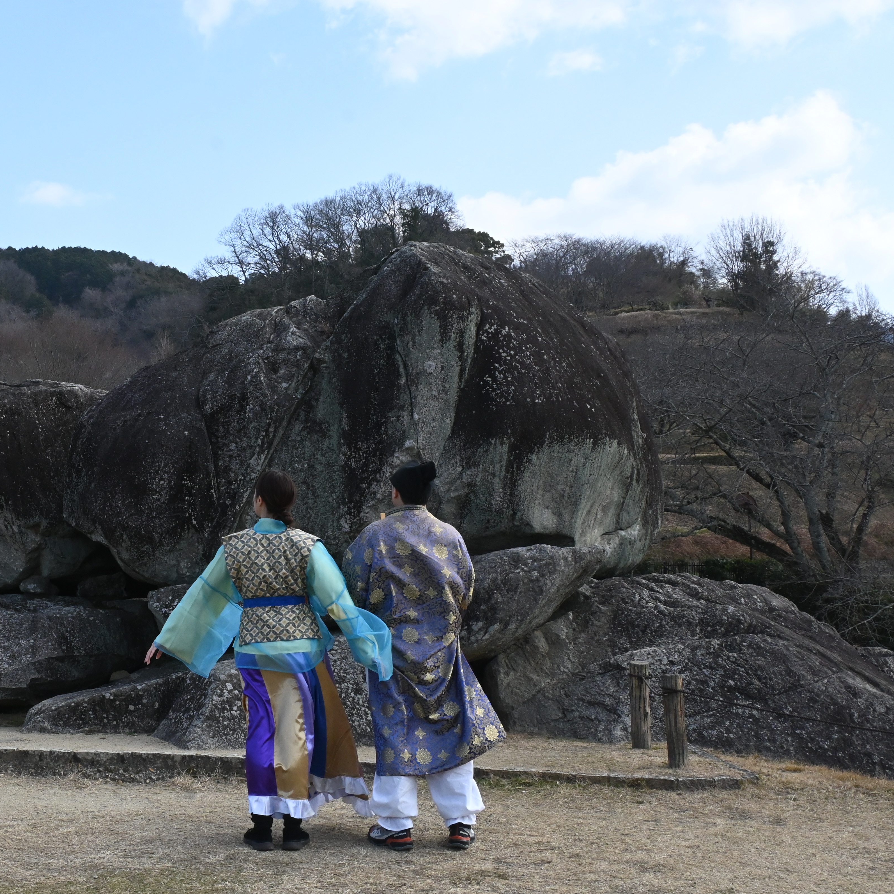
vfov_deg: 33.9
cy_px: 381
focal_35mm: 50
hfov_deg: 32.5
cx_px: 115
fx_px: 1464
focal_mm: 22.5
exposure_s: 1/640
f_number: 13
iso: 1000
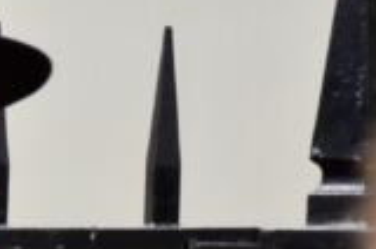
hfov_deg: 1.7
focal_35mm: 1201
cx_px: -139
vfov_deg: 1.1
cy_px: 241
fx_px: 12519
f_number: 16
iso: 100
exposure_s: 1/60
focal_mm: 200
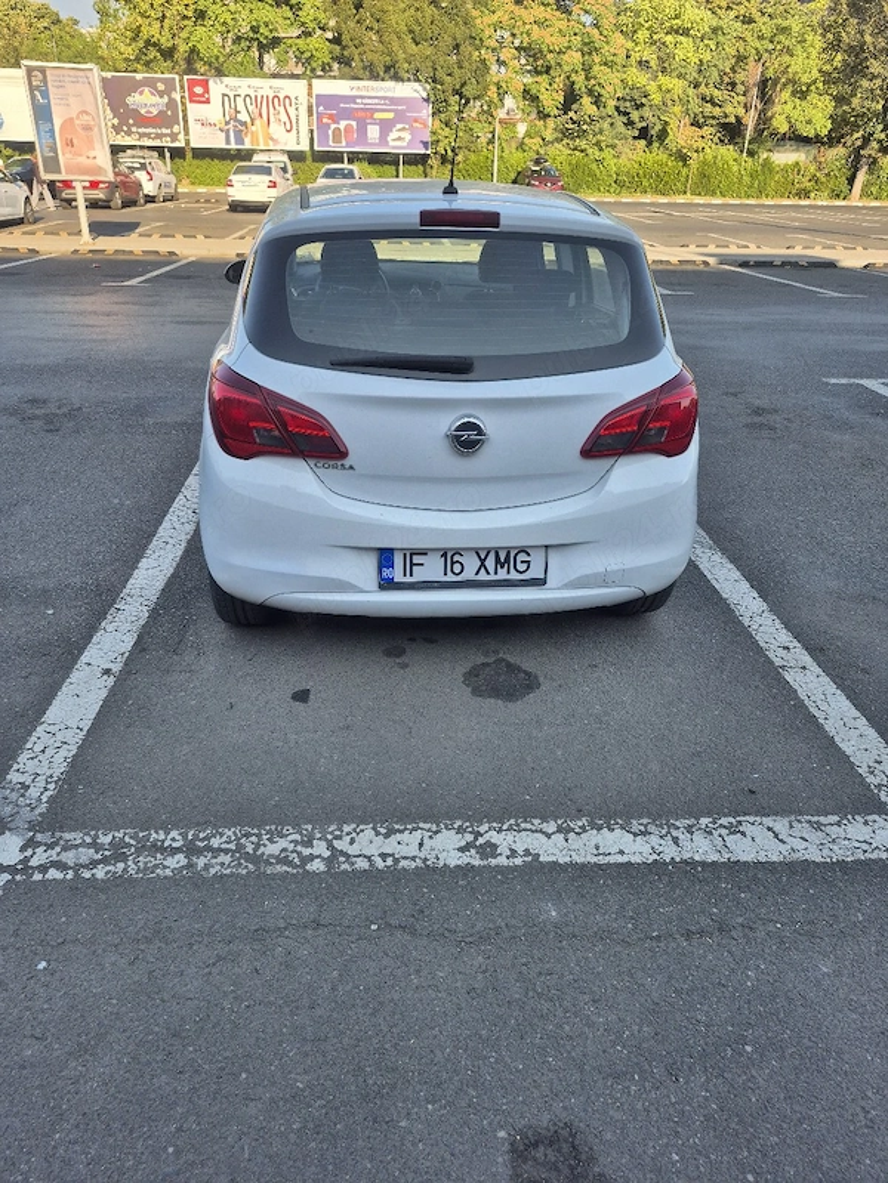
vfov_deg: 73.9
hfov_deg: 58.9
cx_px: 444
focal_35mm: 23
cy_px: 592
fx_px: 787
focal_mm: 5.4
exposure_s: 1/909
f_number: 1.8
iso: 25
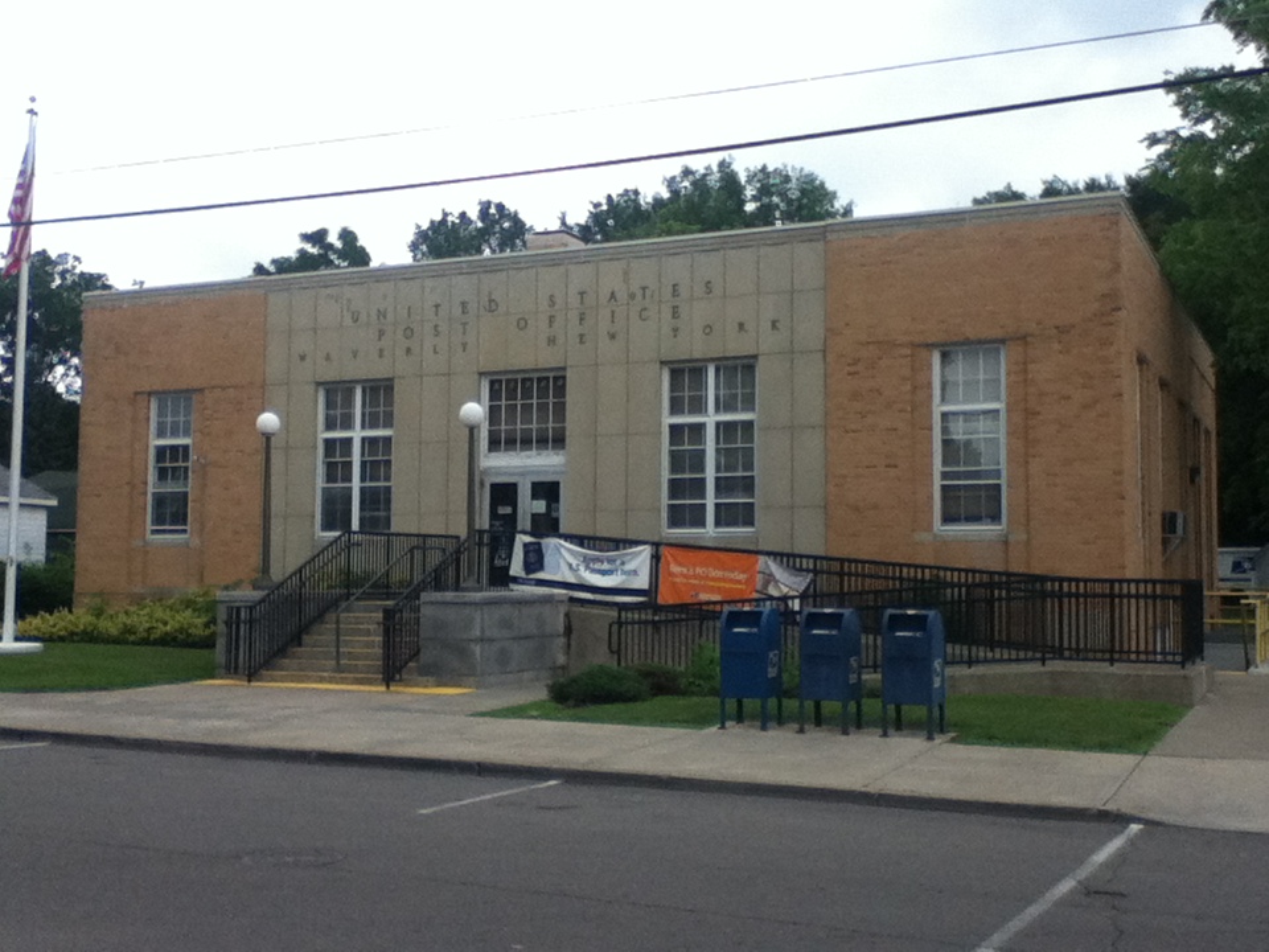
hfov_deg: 56.8
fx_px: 1173
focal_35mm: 32
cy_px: 476
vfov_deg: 44.2
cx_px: 634
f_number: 2.4
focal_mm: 3.85
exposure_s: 1/947
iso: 80
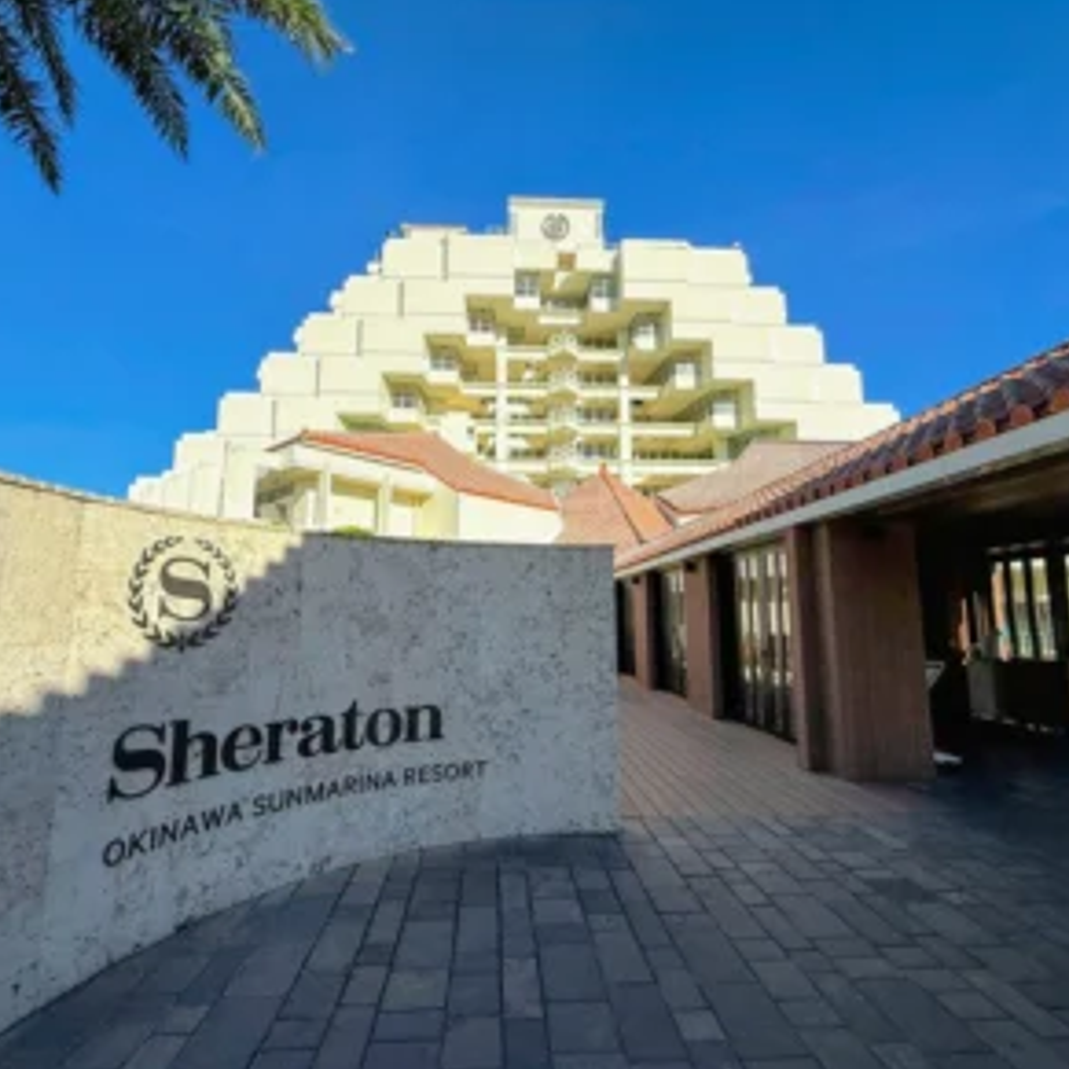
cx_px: 525
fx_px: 594
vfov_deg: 84.0
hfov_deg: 84.0
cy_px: 540
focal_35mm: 17
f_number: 2.2
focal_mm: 2.22
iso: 50
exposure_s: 1/4149
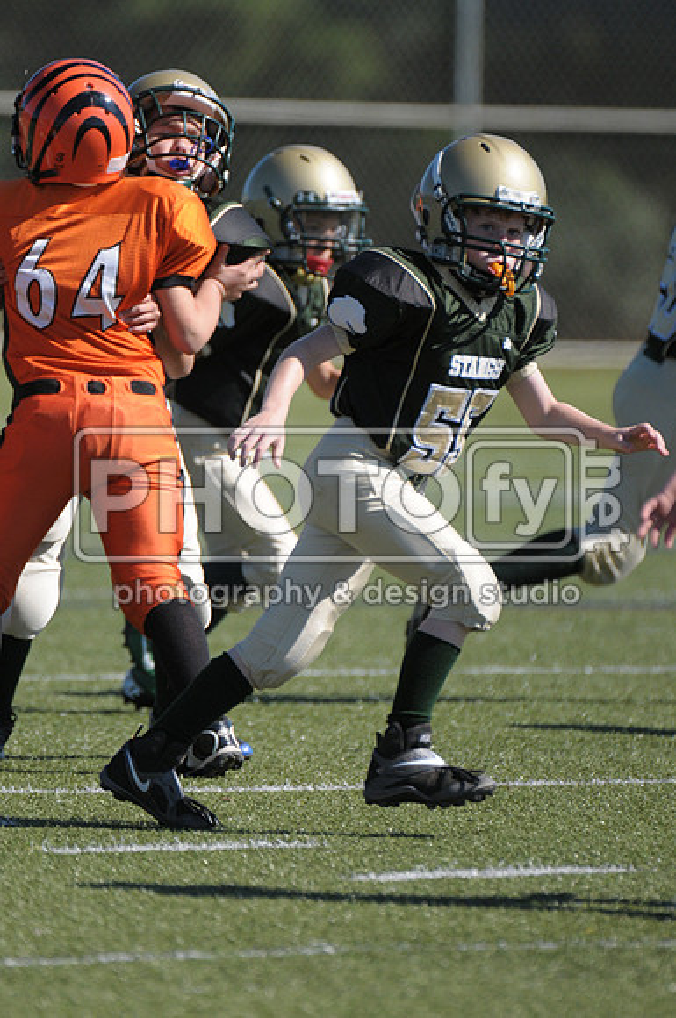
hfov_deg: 2.3
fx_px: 16949
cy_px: 509
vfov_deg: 3.4
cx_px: 338
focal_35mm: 600
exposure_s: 1/4000
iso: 640
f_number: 4
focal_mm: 400
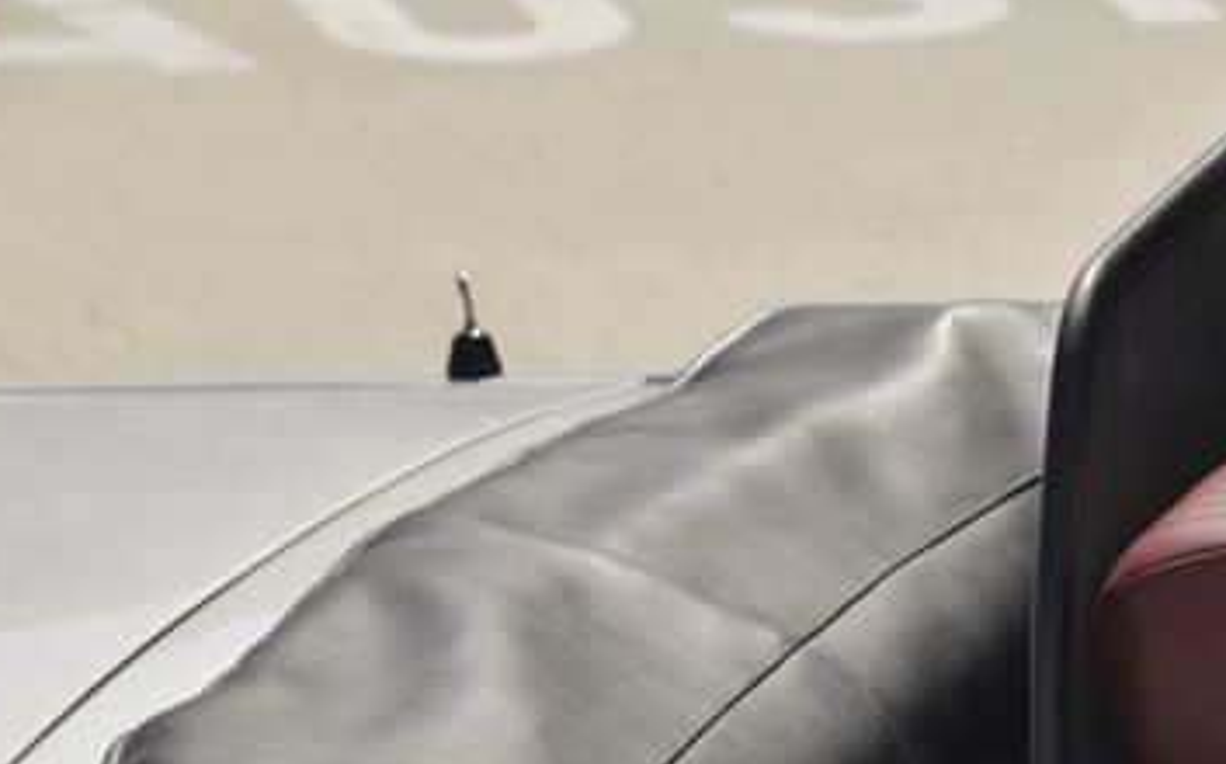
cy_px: 1103
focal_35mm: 277
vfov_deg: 4.7
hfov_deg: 7.5
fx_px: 9248
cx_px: 1615
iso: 100
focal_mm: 100
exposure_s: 1/320
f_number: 9
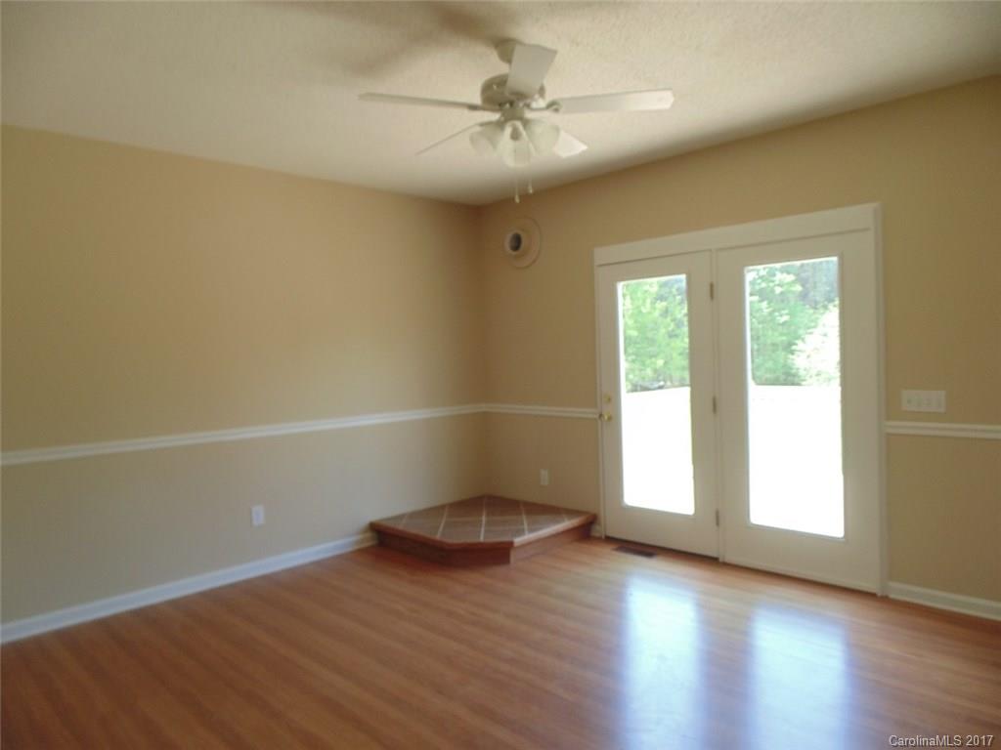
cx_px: 500
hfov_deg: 76.4
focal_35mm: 22
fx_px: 636
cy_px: 375
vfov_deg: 61.1
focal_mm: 4
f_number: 3.1
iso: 80
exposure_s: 1/60
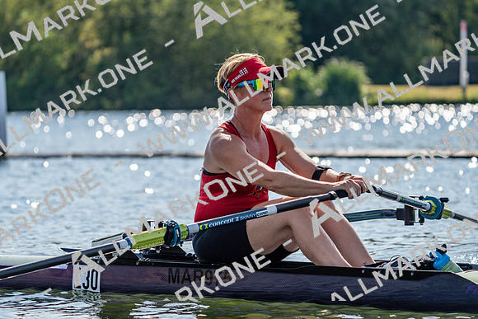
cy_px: 160
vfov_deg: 6.9
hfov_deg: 10.3
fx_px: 2656
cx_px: 239
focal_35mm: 200
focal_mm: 200
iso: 100
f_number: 5.6
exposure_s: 1/1600
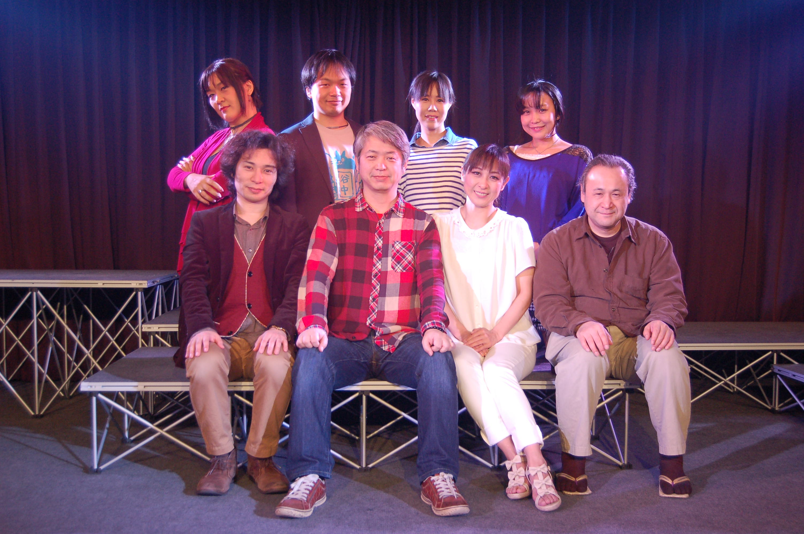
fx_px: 937
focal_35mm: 42
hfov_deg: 46.4
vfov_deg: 31.8
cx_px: 402
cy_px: 267
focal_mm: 28
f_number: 4.2
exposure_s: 1/80
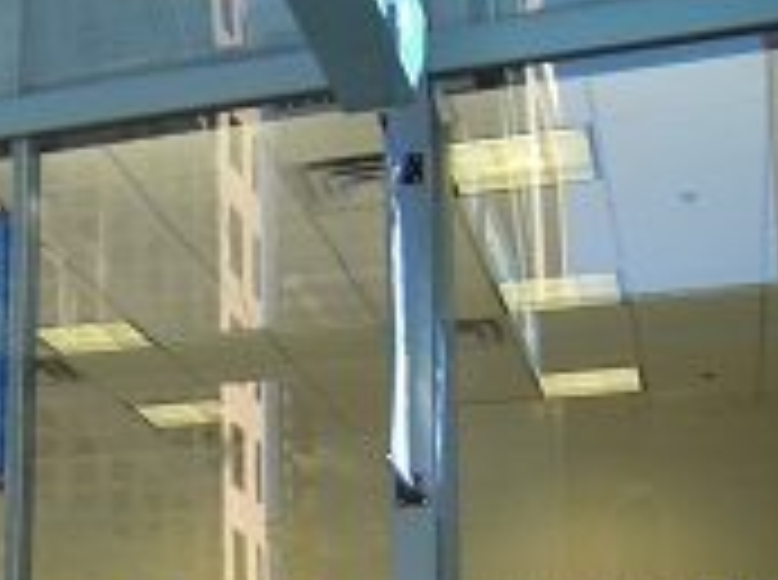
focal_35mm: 77
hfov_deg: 23.0
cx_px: -187
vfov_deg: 18.6
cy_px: 580
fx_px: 1727
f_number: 2.7
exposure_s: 1/320
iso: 200
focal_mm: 5
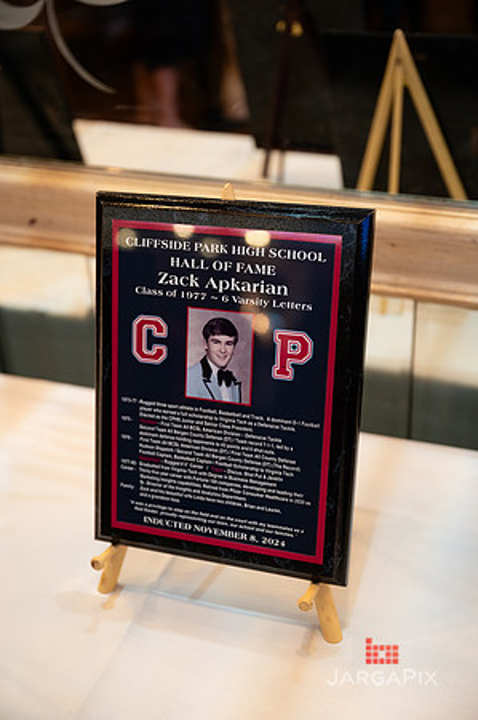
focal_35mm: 47
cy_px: 360
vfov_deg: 42.0
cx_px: 239
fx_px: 938
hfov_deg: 28.6
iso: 1600
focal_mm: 47
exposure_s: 1/200
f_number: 3.2
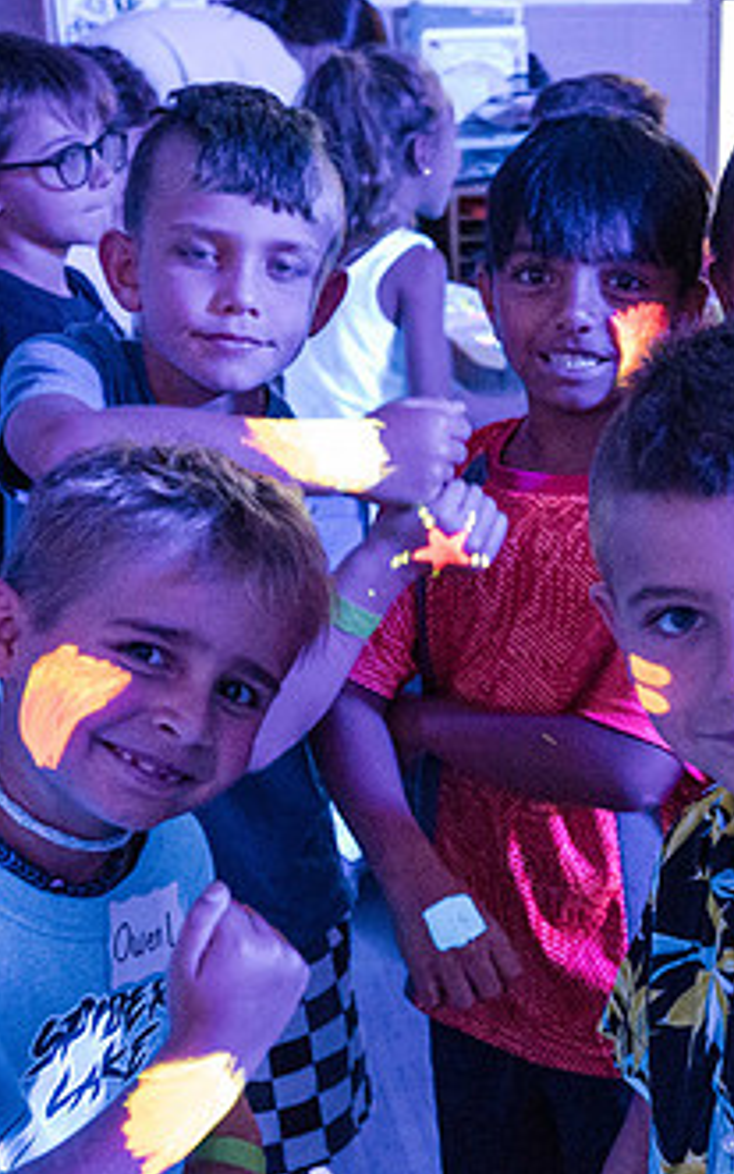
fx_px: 1792
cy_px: 587
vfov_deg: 36.3
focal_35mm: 56
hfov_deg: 22.6
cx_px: 650
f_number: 4
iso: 25600
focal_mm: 30
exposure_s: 1/13
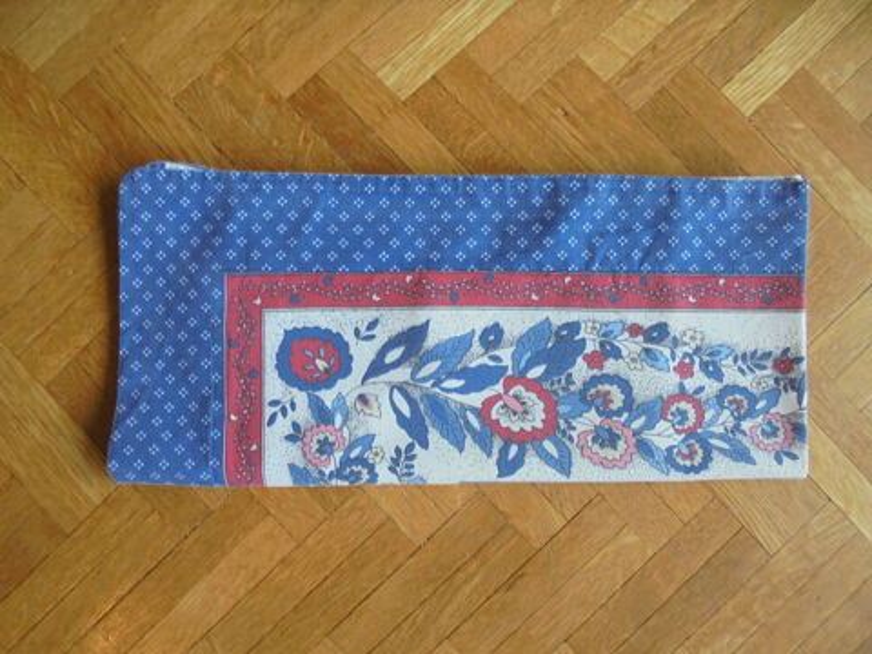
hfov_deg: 67.3
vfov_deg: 53.1
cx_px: 436
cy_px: 327
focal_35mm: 26
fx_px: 655
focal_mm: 4.6
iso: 100
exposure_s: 1/40
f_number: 3.5
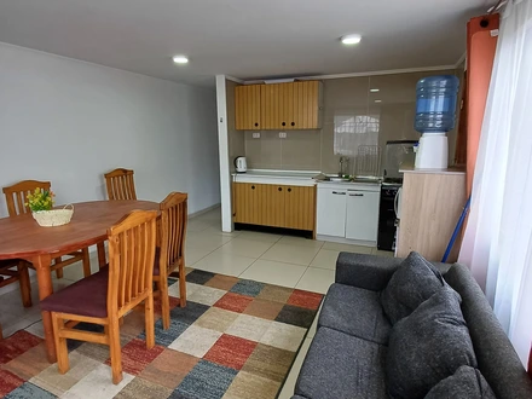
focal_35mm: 16
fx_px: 246
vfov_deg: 78.1
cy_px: 200
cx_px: 266
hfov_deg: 94.5
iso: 64
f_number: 2.2
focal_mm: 1.64
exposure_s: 1/50
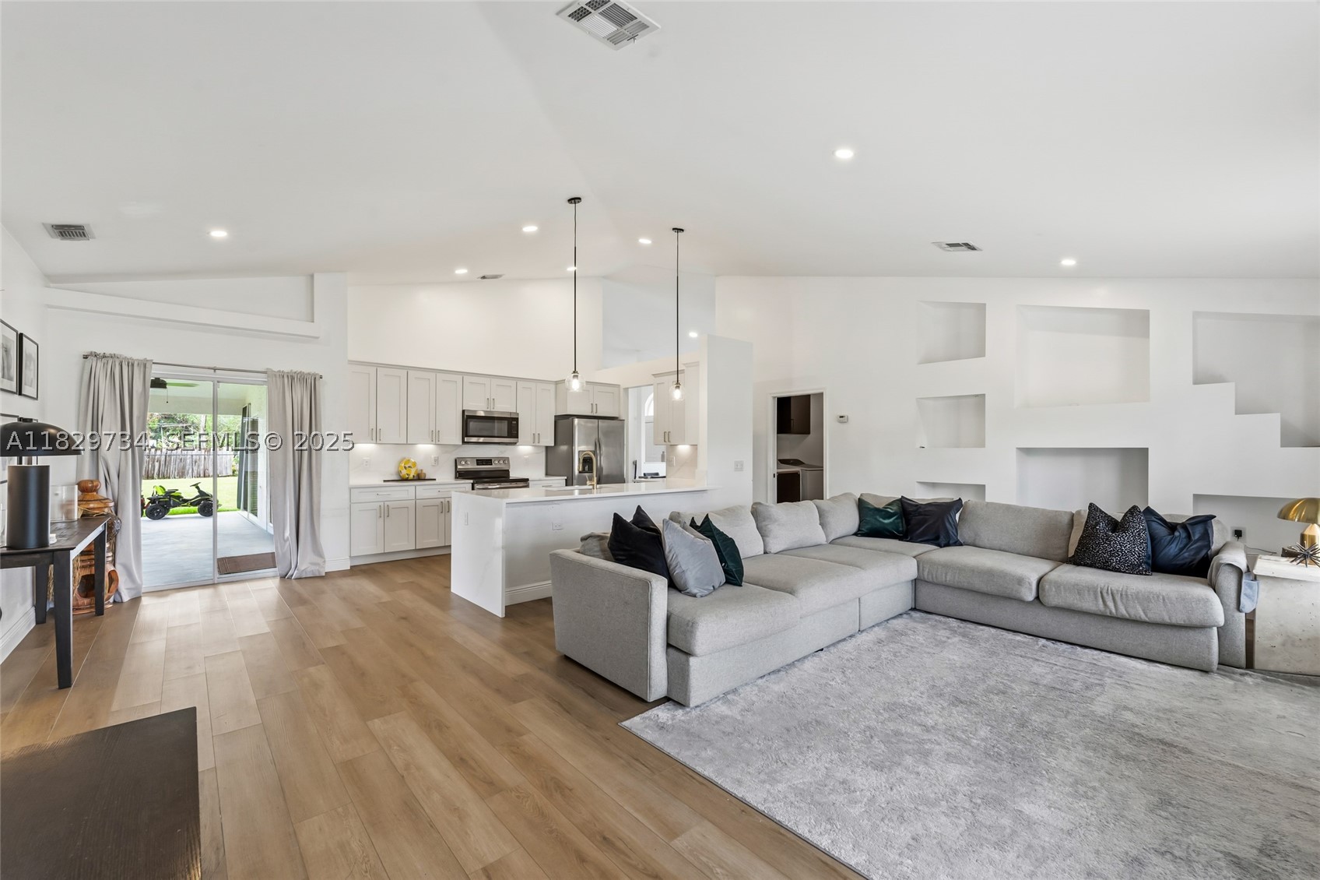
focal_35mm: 14
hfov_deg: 104.3
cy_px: 440
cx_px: 660
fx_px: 513
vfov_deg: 81.2
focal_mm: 14
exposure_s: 1/4
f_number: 9
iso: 250
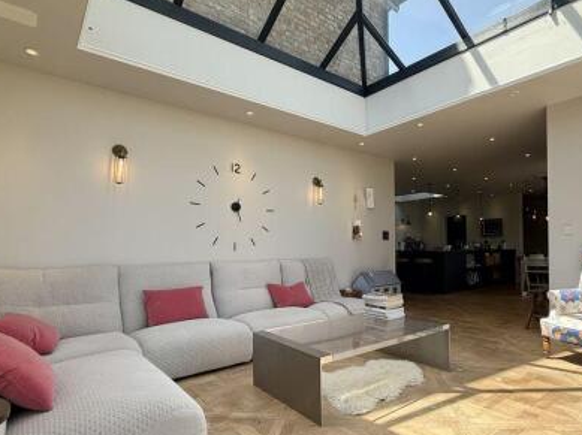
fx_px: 353
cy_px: 246
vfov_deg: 63.1
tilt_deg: +0.6
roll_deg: +0.4
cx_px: 345
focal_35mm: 21
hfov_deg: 78.3
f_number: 2.2
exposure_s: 1/298
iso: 50
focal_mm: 2.22
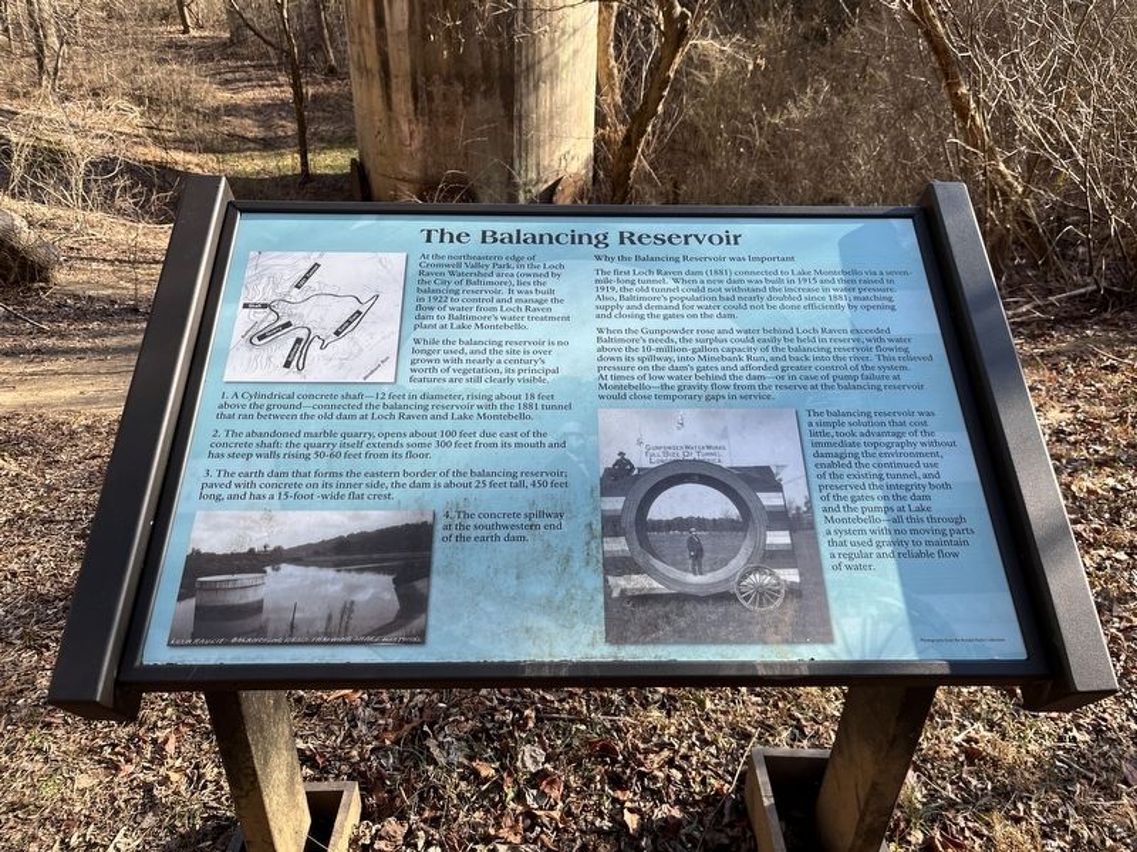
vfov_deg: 53.1
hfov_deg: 67.3
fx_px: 854
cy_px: 426
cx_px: 568
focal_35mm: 26
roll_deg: -2.8
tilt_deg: -30.6
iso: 50
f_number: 1.6
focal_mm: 5.1
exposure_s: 1/639
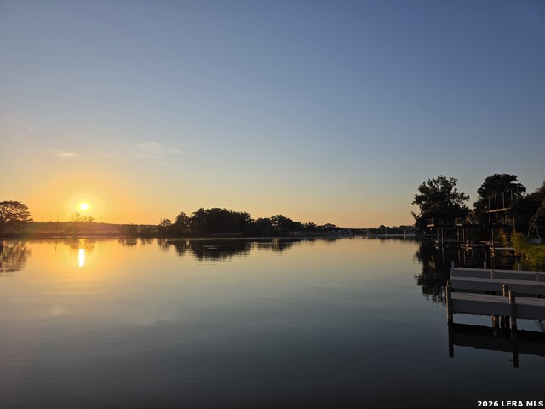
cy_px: 204
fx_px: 362
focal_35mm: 23
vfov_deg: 58.9
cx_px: 272
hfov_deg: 73.9
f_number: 1.7
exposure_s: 1/7944
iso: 64
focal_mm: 6.3
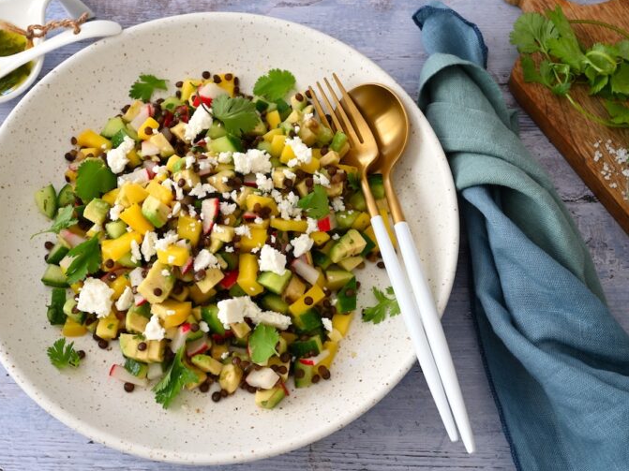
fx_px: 999
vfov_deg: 26.6
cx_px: 285
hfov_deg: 34.9
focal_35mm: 55
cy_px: 233
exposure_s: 1/4
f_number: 13
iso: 125
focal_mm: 50
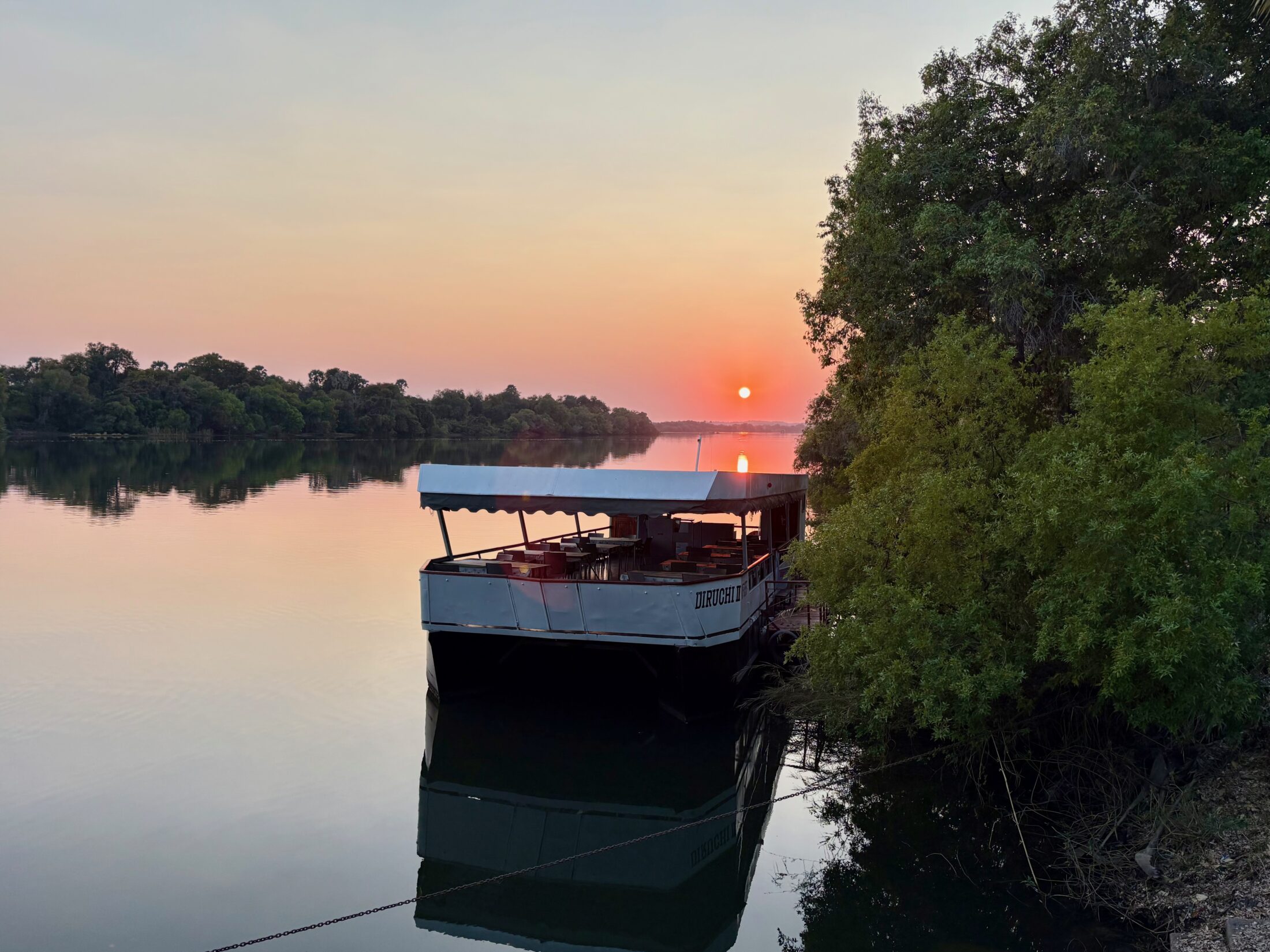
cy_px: 476
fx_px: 954
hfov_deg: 67.3
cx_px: 635
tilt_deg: -3.4
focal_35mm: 26
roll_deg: -0.9
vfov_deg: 53.1
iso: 50
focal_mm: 5.96
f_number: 1.6
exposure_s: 1/456
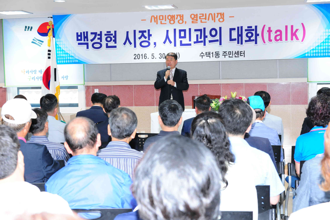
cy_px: 110
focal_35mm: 70
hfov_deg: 28.8
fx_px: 642
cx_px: 165
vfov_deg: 19.5
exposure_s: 1/60
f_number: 8
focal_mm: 70
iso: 1600
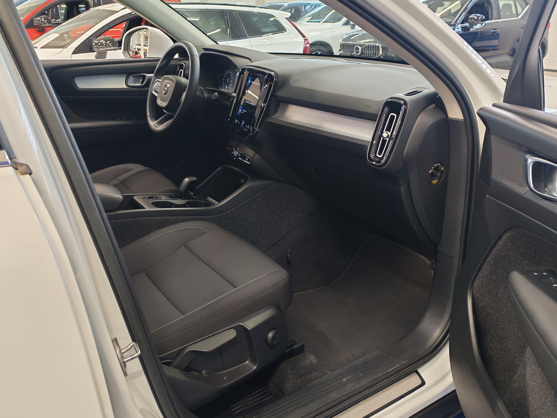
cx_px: 284
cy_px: 204
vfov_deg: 44.2
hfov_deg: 56.8
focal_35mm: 32
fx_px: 515
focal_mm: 6.12
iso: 640
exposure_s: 1/100
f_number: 1.9
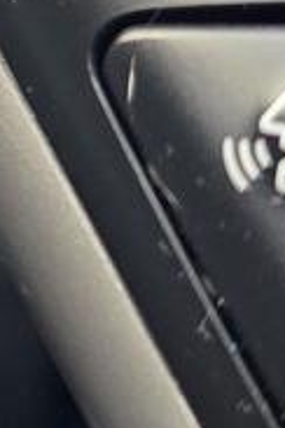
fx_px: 1983
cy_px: -166
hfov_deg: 7.4
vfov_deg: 11.9
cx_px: -542
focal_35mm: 167
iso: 500
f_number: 1.7
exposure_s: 1/120
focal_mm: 6.25
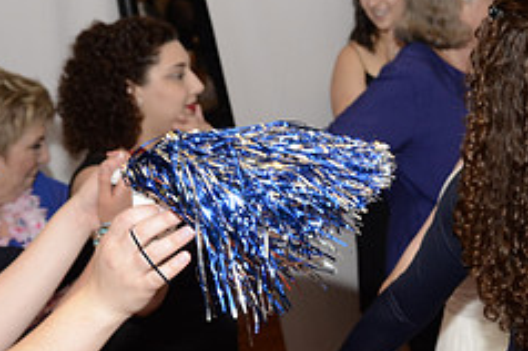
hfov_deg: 20.5
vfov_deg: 14.3
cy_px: 251
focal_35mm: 95
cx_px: 577
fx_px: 1391
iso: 800
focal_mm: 26
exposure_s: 1/200
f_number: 4.5
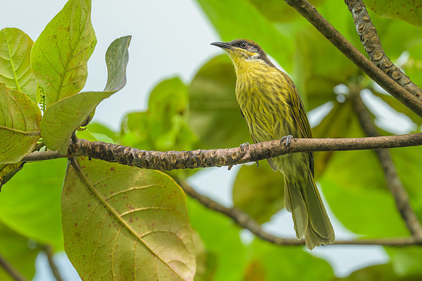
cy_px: 127
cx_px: 213
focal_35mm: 720
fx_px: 8447
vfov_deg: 1.9
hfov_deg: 2.9
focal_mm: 500
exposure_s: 1/640
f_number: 5.6
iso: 360
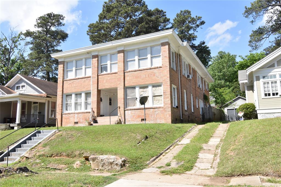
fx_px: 234
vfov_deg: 43.6
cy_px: 94
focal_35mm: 30
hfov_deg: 61.9
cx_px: 140
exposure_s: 1/320
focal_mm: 20
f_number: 13
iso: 500
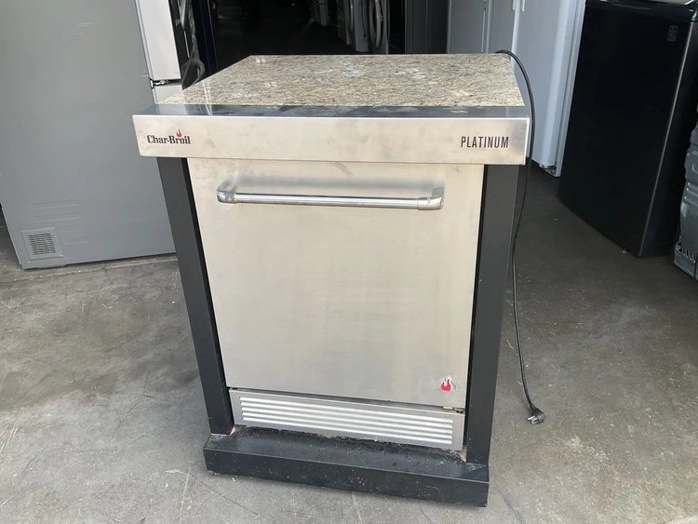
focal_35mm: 29
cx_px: 349
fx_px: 585
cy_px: 262
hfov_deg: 61.6
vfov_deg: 48.3
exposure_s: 1/318
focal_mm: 3
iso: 25
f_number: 1.8
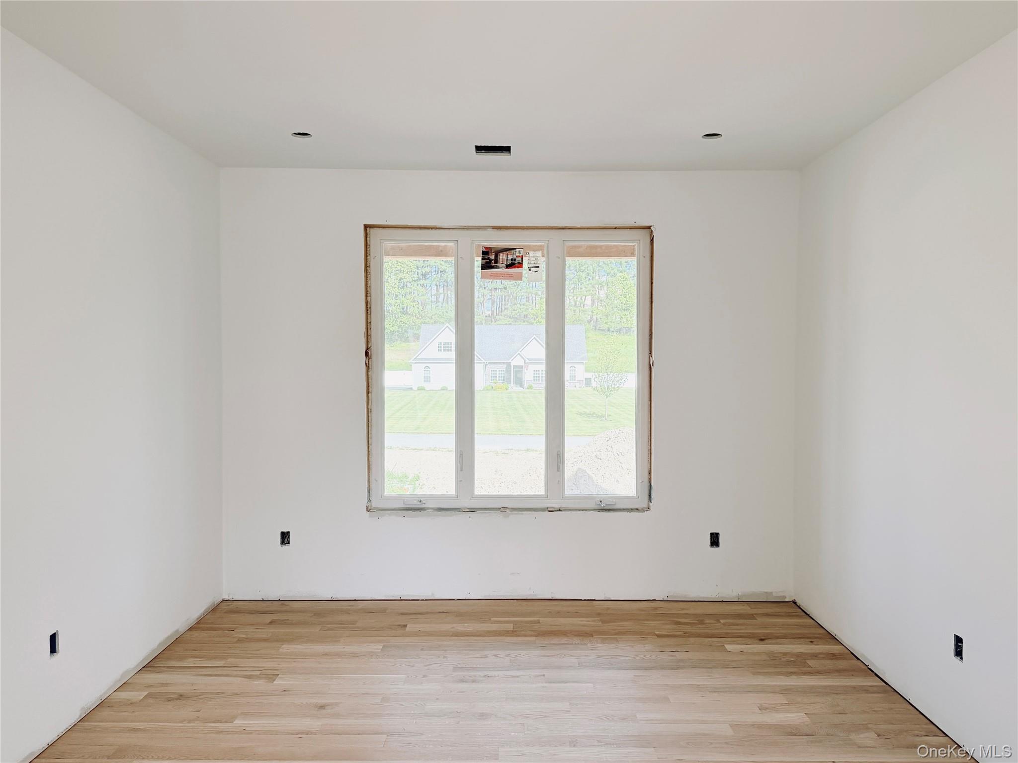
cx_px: 509
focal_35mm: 24
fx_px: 706
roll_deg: -1.1
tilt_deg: -2.1
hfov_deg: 71.6
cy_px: 382
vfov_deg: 56.8
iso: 100
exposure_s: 1/765
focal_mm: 6.76
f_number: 1.78
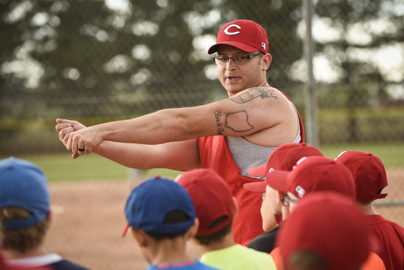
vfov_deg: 8.1
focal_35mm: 170
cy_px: 135
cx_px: 202
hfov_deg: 12.1
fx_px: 1908
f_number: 4.5
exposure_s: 1/250
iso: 320
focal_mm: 170
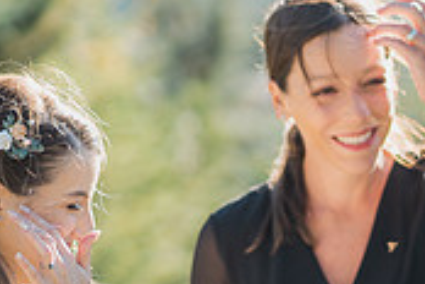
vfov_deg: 4.7
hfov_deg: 7.0
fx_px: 3482
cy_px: 256
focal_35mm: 295
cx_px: 352
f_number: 2.2
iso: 200
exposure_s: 1/1250
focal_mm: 85
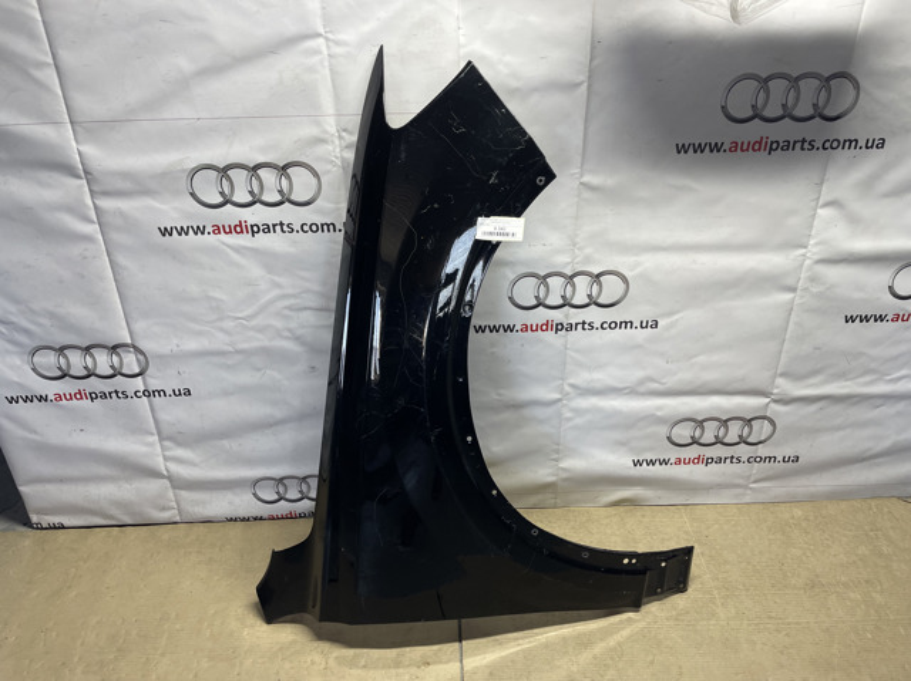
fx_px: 684
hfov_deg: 67.3
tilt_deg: -34.9
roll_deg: +1.4
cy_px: 340
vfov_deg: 53.0
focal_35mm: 26
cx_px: 456
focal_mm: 4.2
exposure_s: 1/100
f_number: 1.6
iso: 64
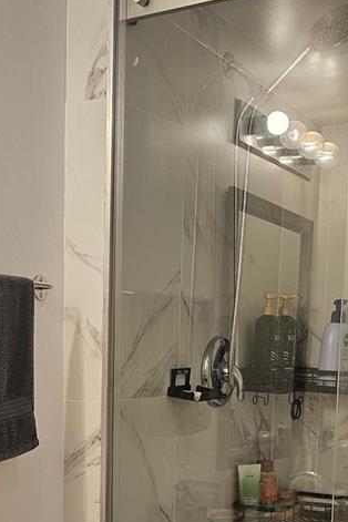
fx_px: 884
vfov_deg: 31.6
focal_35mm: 61
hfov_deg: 22.1
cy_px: 449
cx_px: 103
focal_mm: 6.3
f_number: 1.7
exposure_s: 1/120
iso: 160
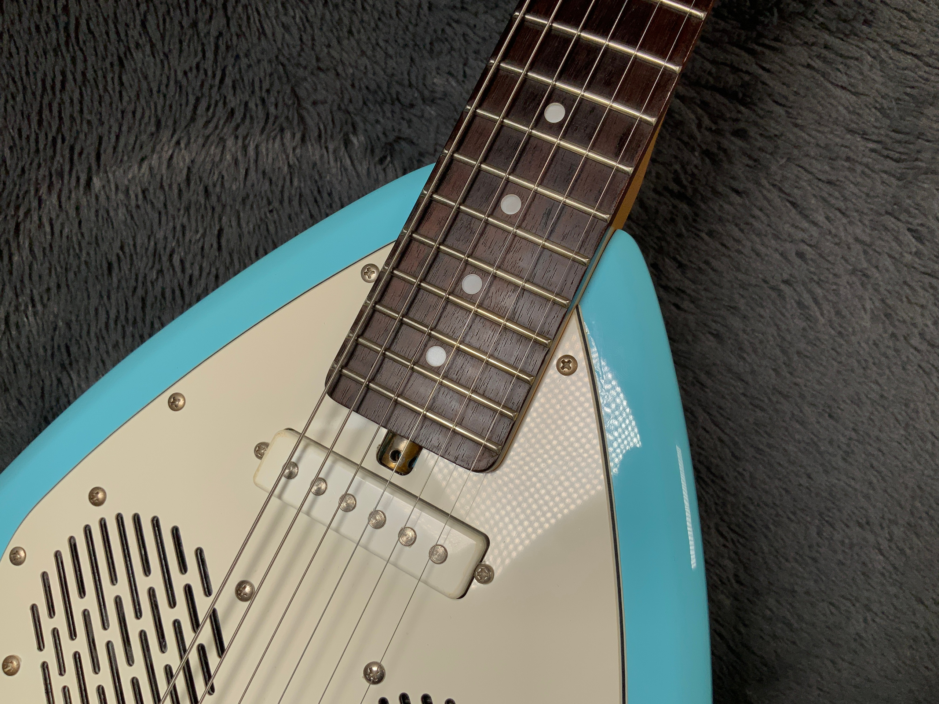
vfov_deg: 48.2
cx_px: 470
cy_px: 352
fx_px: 787
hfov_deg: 61.7
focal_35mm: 29
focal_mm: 3
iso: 16
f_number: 1.8
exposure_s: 1/446
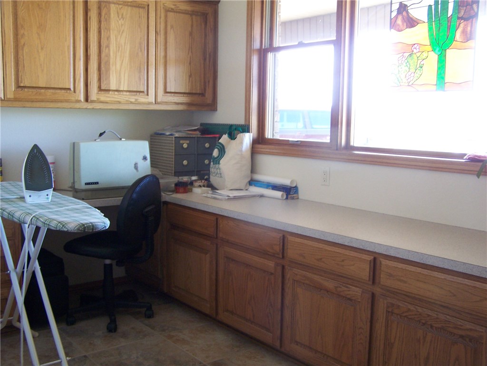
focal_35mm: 38
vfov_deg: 37.7
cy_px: 183
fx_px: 535
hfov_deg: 49.0
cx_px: 244
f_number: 2.8
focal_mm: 6.3
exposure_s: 1/20
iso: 140
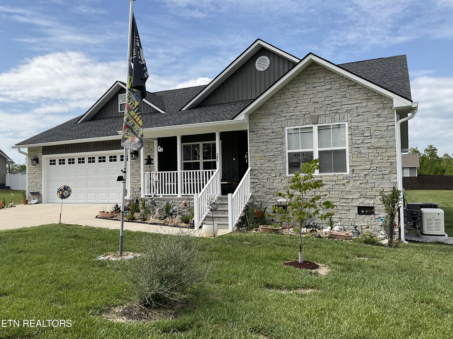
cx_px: 226
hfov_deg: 61.7
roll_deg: +1.1
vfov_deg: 48.2
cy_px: 170
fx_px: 380
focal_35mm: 29
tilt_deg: +2.9
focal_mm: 3
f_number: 1.8
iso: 16
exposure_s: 1/1912
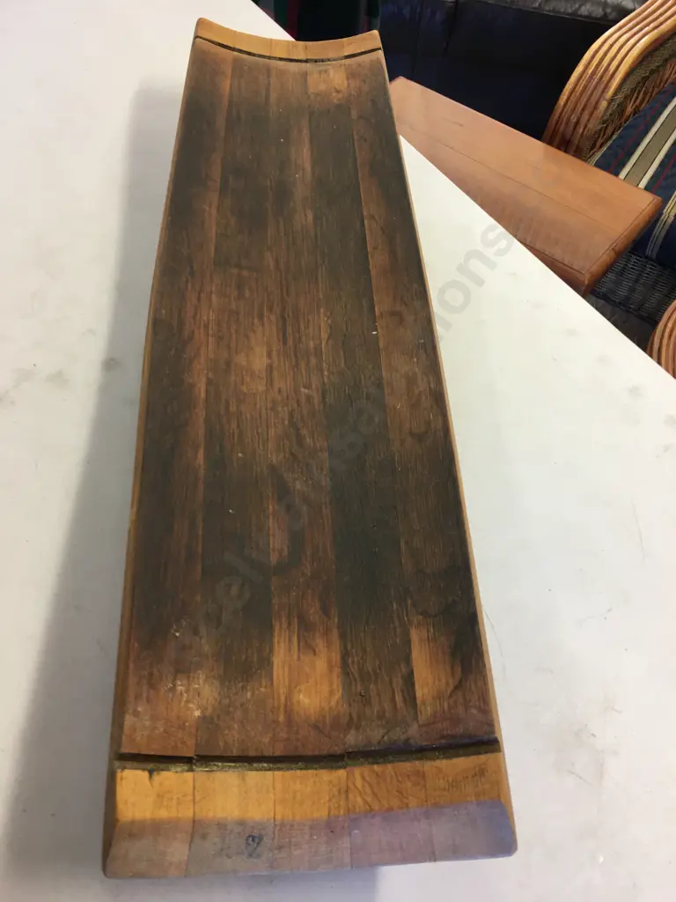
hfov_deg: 48.2
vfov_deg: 61.7
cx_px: 338
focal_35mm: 29
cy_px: 451
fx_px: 755
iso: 40
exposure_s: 1/17
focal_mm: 4.15
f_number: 2.2
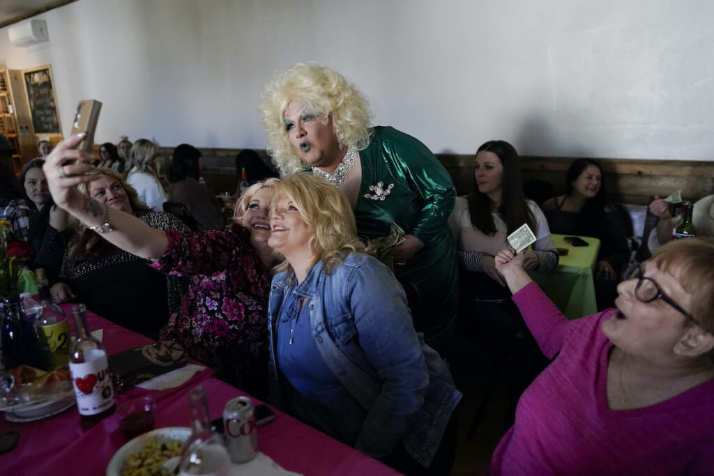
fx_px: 476
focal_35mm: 24
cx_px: 357
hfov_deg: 73.7
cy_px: 238
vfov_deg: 53.1
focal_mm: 24
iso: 4000
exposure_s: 1/1000
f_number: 2.2
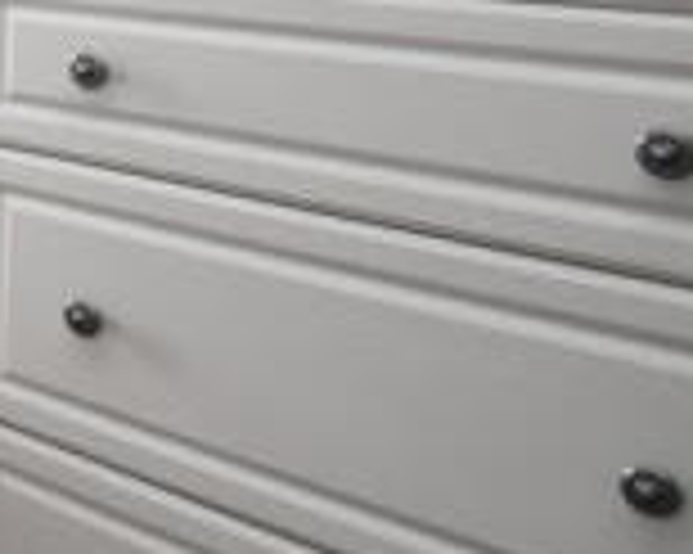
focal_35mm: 60
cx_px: -664
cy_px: -97
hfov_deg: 19.5
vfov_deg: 23.4
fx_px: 1230
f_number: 4.5
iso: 1100
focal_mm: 10
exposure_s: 1/60
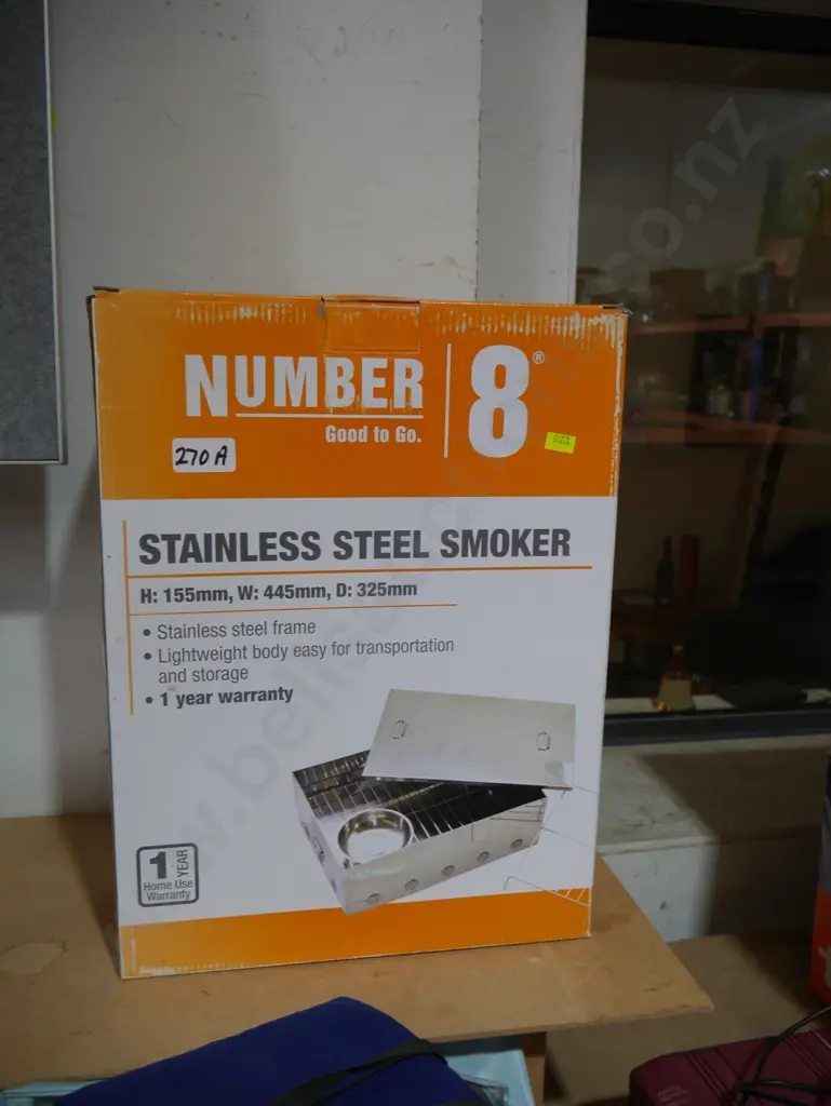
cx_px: 416
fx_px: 895
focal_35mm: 28
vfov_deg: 63.4
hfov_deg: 49.8
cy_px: 553
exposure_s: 1/60
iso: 200
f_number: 3.5
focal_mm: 14
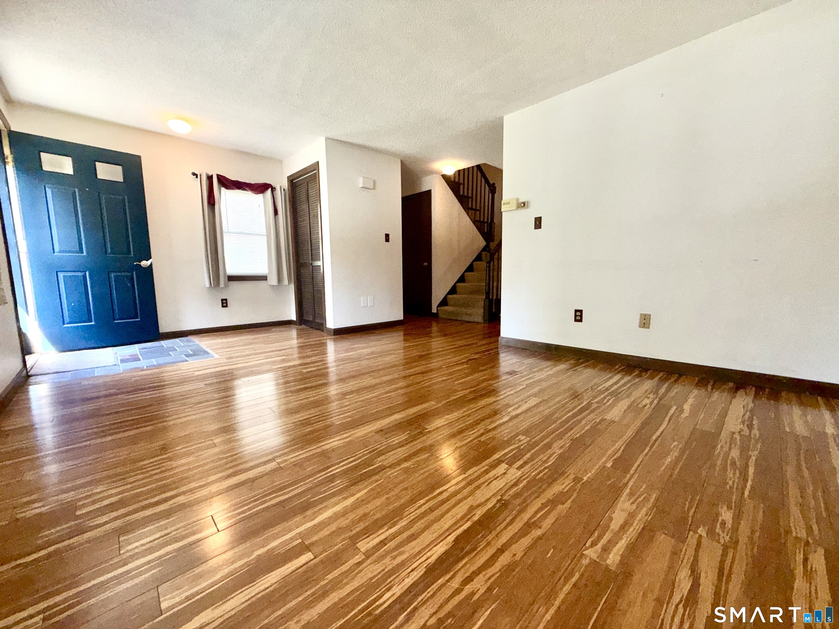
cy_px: 314
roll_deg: +0.1
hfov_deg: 102.1
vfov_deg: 85.7
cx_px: 420
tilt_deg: -6.7
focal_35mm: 14
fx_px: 339
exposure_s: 1/60
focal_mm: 2.22
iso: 64
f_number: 2.2
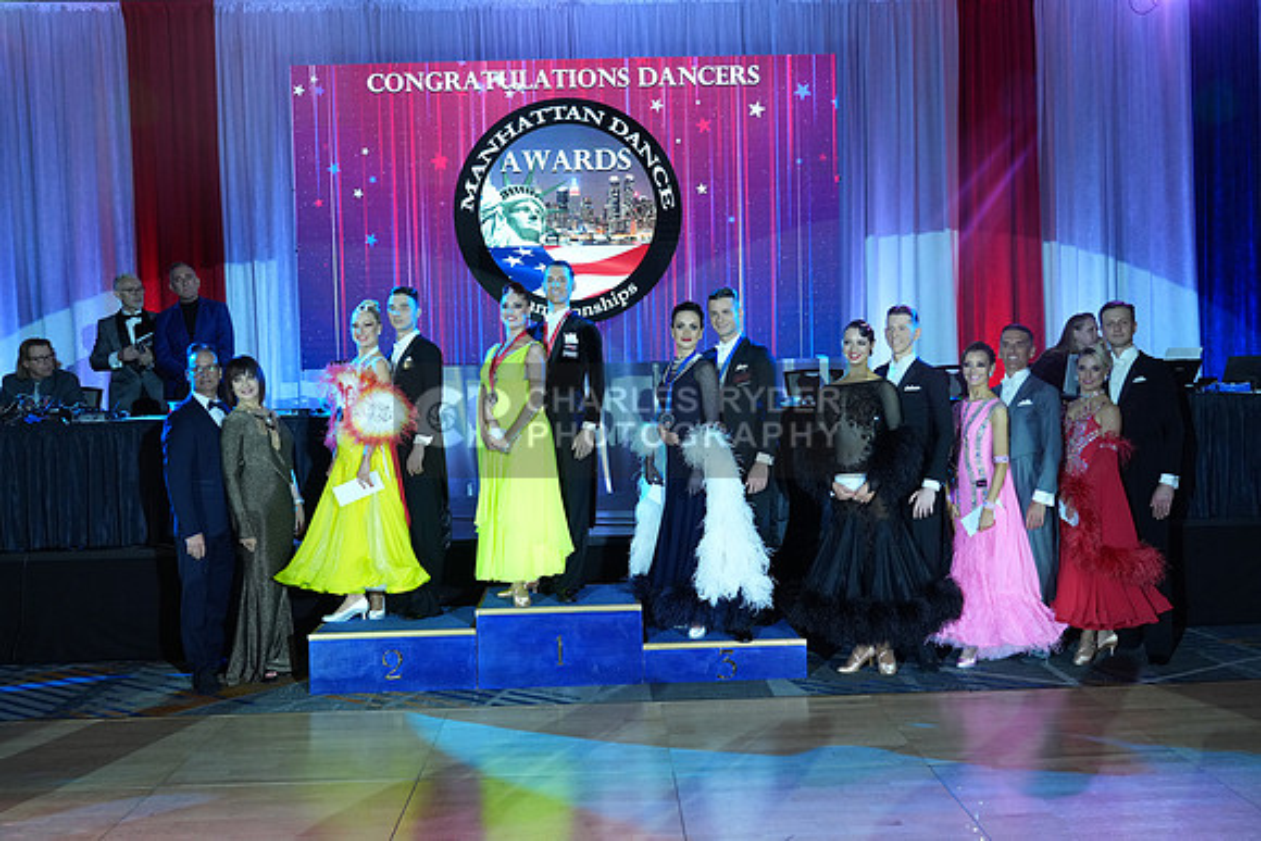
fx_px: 1156
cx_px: 630
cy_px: 420
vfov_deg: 40.0
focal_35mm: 33
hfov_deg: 57.2
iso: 2500
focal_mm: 33
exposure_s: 1/400
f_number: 4
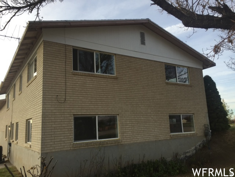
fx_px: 197
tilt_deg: +10.8
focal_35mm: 29
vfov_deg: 48.2
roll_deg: +0.2
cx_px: 118
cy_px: 88
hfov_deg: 61.7
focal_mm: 4.15
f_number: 2.2
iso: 32
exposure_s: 1/590
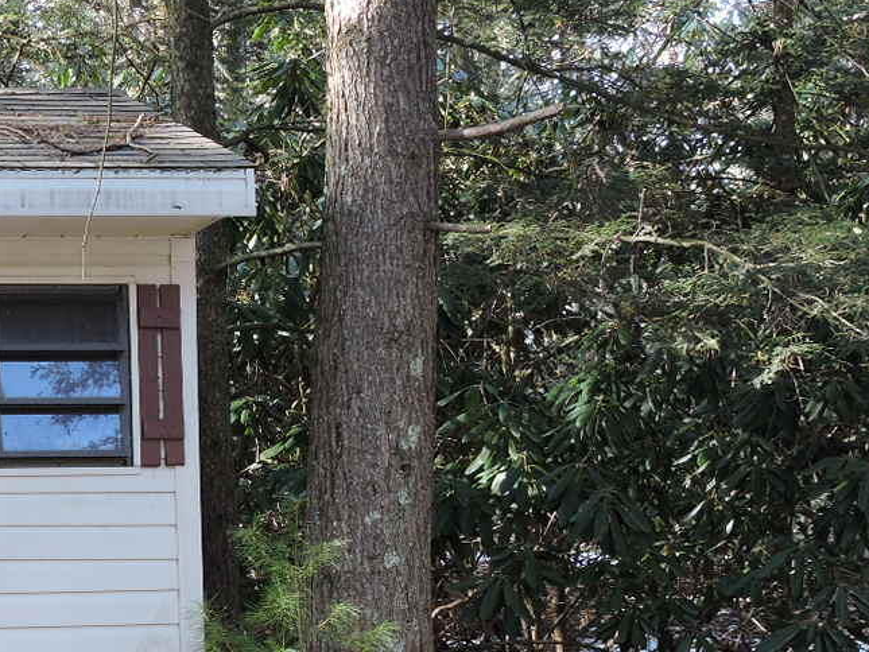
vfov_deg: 11.9
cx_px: -112
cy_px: 587
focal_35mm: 124
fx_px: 3113
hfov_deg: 15.4
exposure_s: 1/30
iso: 100
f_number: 4
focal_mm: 9
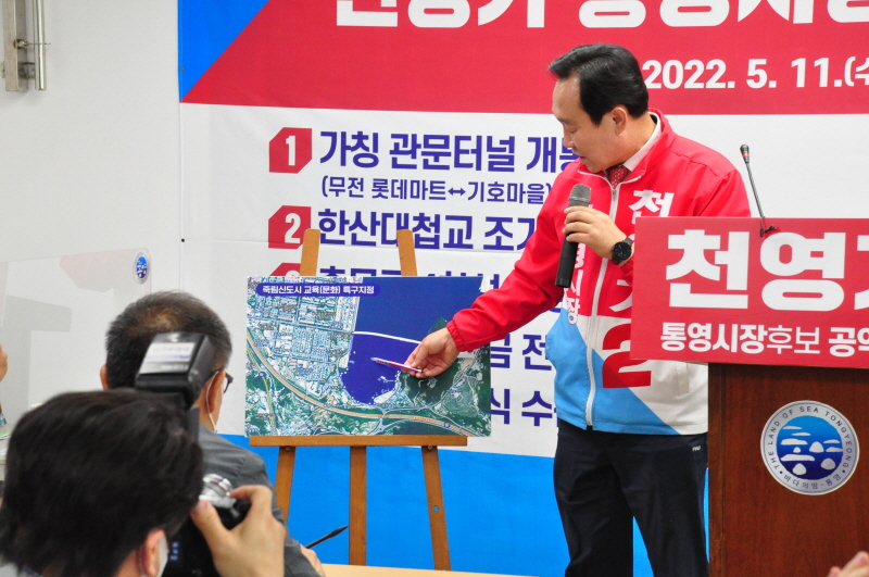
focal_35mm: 99
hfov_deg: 20.6
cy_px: 288
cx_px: 434
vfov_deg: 13.8
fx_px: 2386
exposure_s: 1/80
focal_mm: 66
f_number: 5.3
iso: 2000
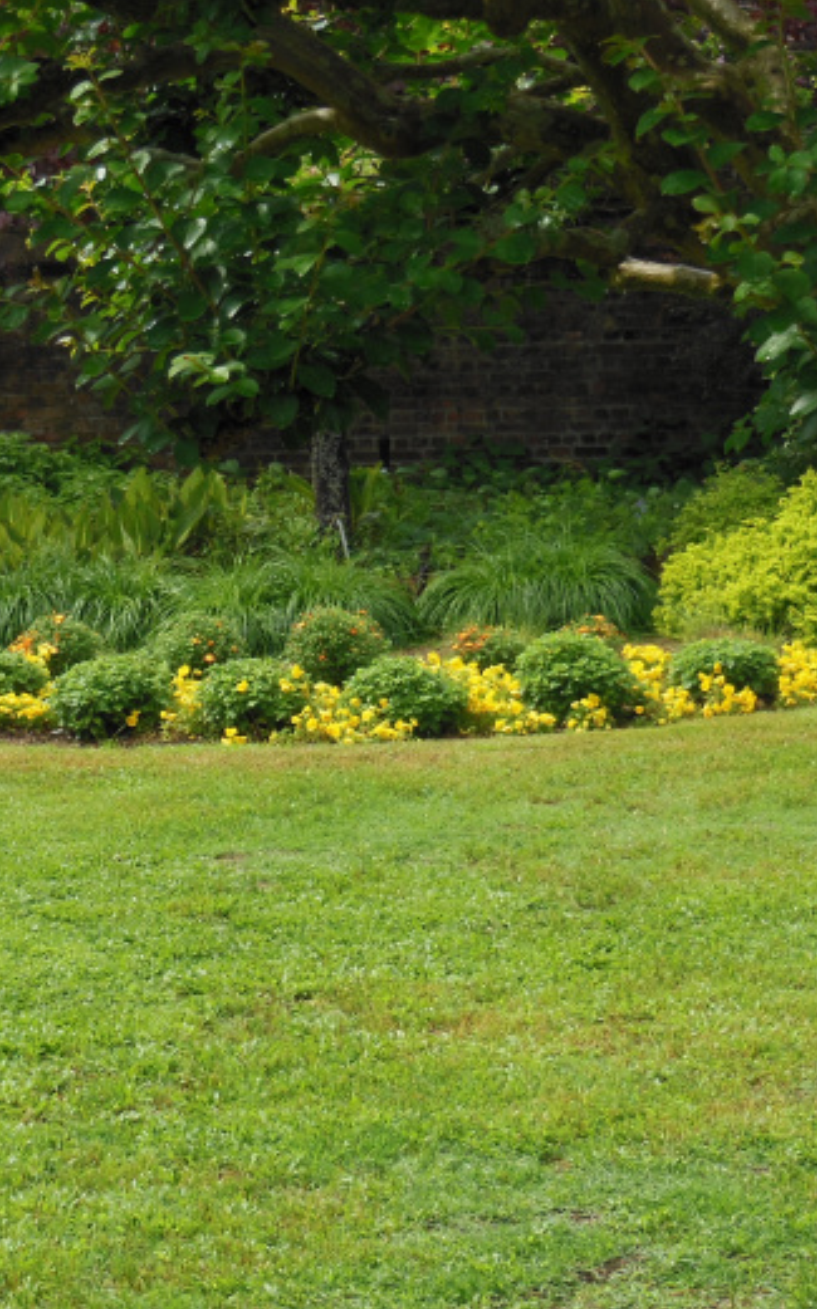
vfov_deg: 18.3
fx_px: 4067
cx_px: 173
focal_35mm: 114
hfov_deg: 11.4
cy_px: 652
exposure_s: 1/160
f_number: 5.4
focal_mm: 14.3
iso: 125
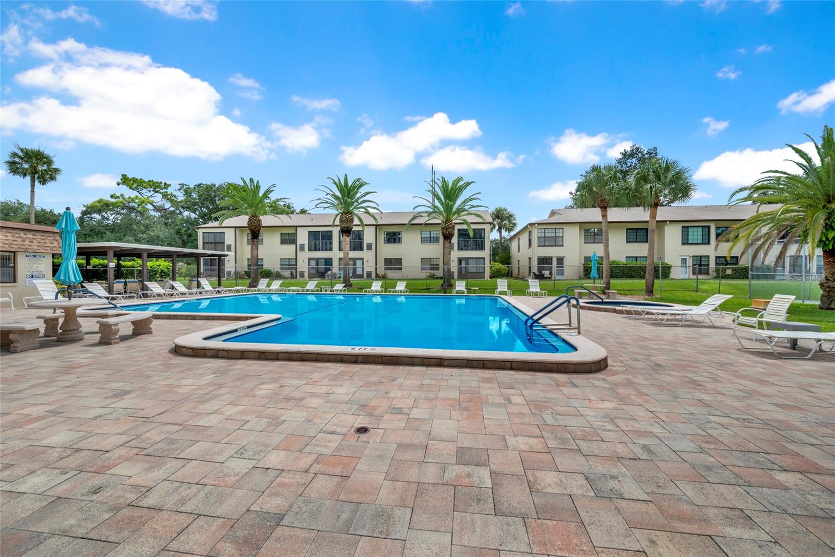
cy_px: 278
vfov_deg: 81.2
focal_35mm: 14
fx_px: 325
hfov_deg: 104.2
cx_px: 418
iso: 250
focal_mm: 14
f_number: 7.1
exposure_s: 1/2000
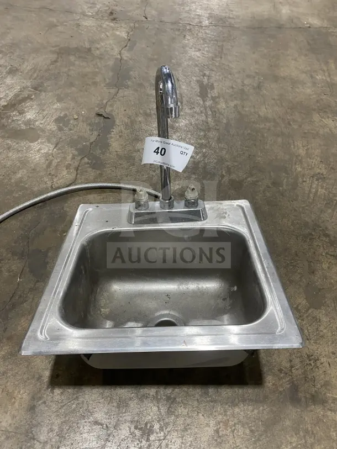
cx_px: 168
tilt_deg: -50.6
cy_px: 224
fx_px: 337
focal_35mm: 26
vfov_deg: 67.3
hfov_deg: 53.1
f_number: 1.8
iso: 200
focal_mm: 4.25
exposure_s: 1/60
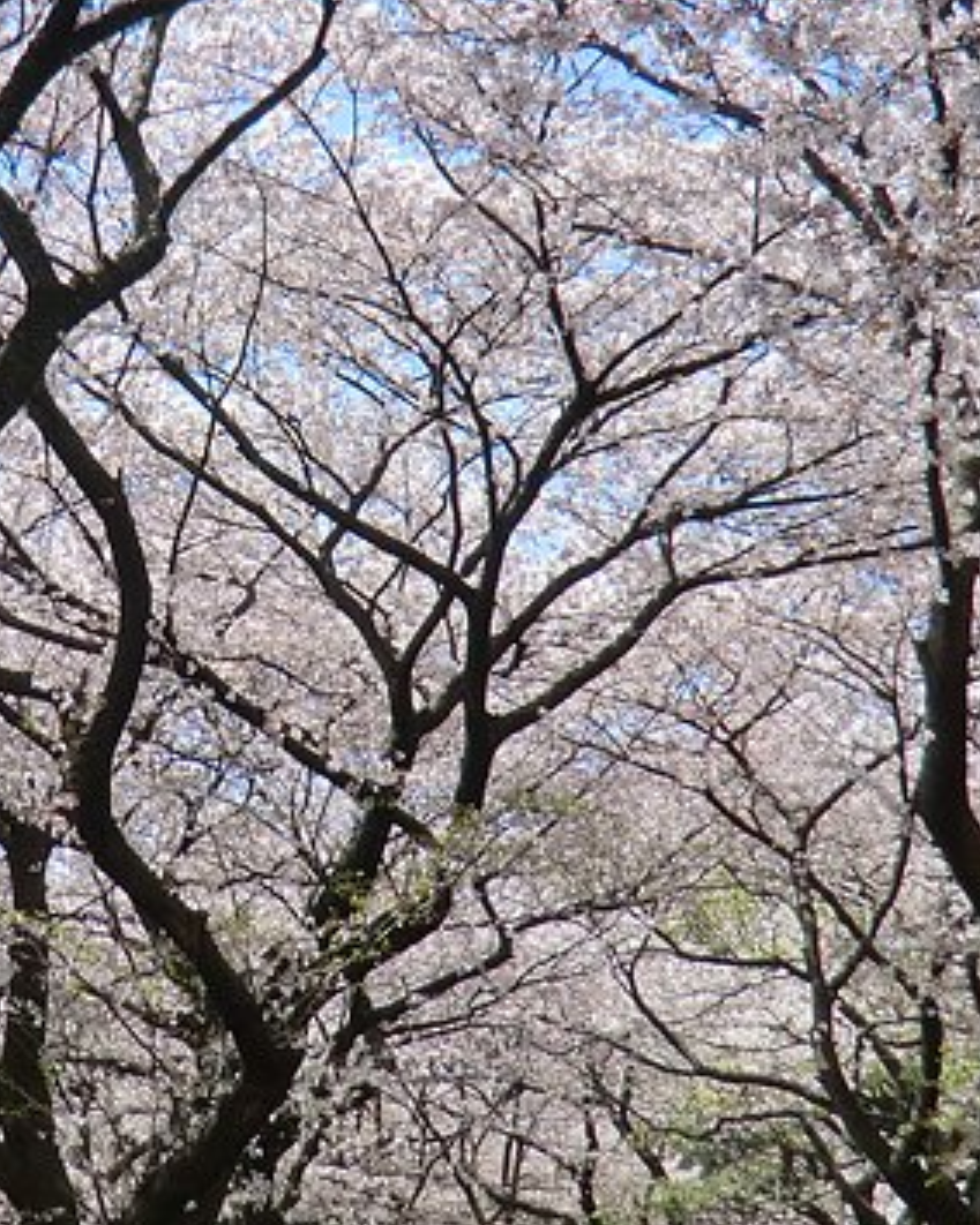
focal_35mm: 96
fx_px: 3482
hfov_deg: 16.0
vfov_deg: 19.9
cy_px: 453
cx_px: 287
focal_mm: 6.1
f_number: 3.6
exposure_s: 1/400
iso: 64
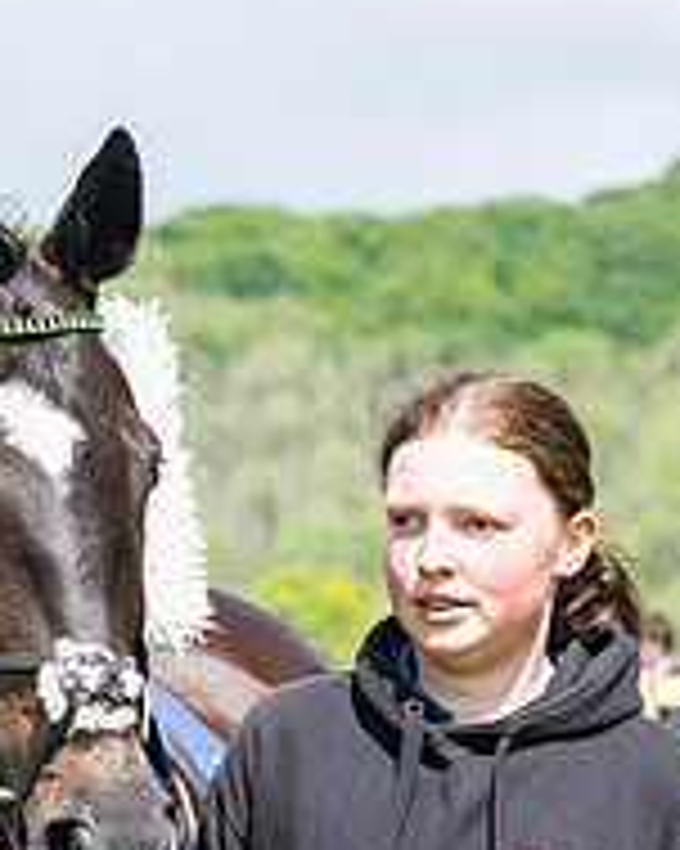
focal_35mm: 459
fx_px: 11556
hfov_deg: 3.4
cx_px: 519
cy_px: 824
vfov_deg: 4.2
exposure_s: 1/2500
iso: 800
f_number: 8
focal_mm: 130
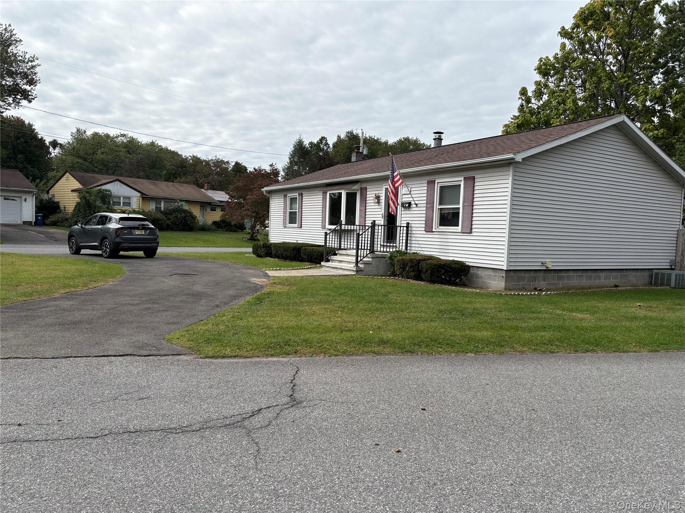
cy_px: 256
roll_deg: -1.0
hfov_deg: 67.3
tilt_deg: -3.6
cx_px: 342
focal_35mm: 26
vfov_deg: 53.1
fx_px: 515
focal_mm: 5.96
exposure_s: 1/4065
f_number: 1.6
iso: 50
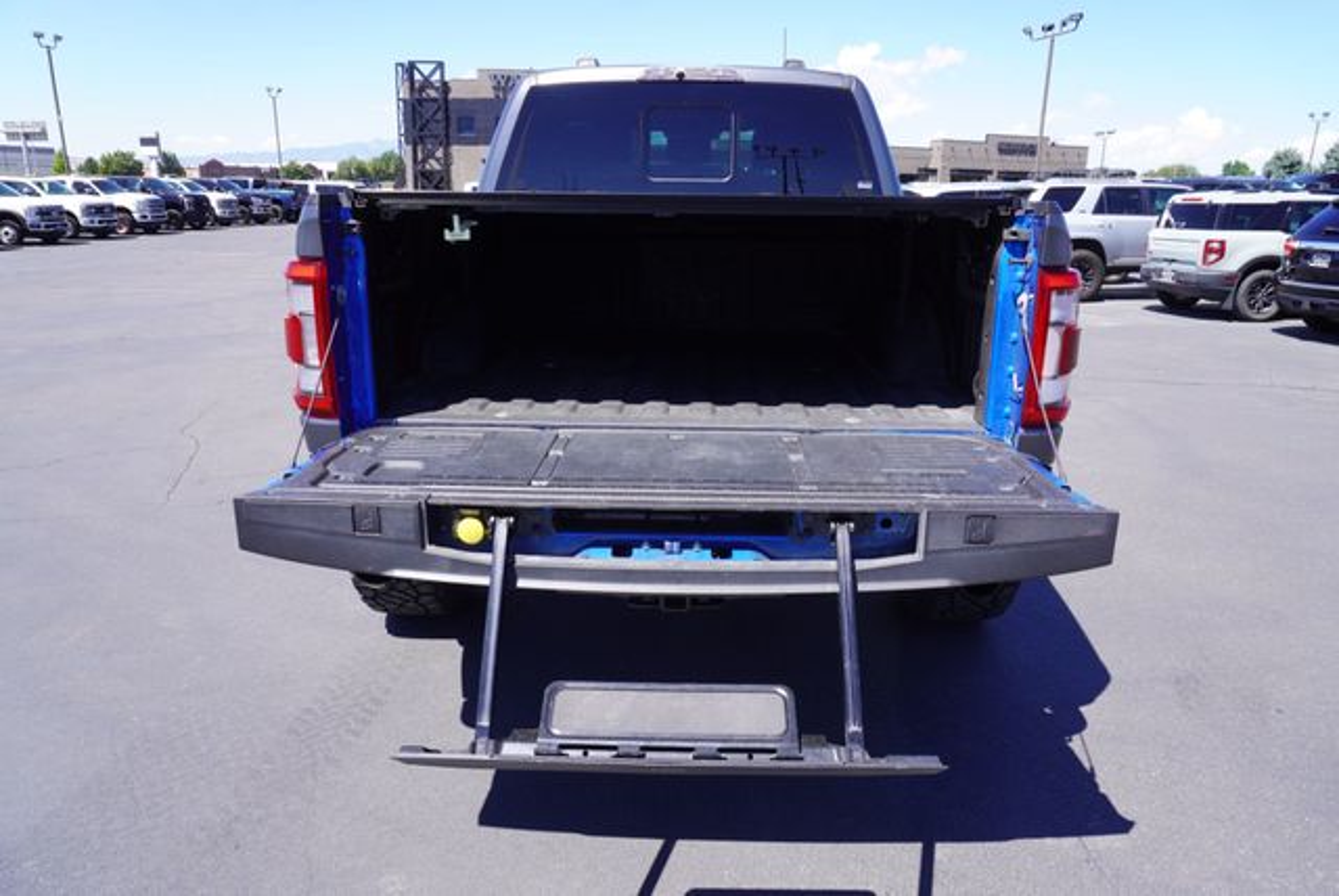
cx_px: 670
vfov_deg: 53.2
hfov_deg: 73.7
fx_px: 893
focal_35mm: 24
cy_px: 448
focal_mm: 16
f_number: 8
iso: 100
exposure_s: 1/100
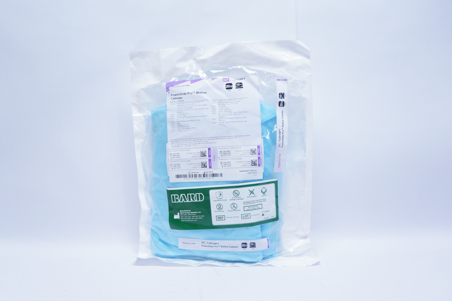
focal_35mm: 30
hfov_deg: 62.0
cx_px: 226
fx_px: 376
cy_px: 150
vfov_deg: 43.5
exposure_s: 1/160
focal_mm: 20
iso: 800
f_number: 3.5
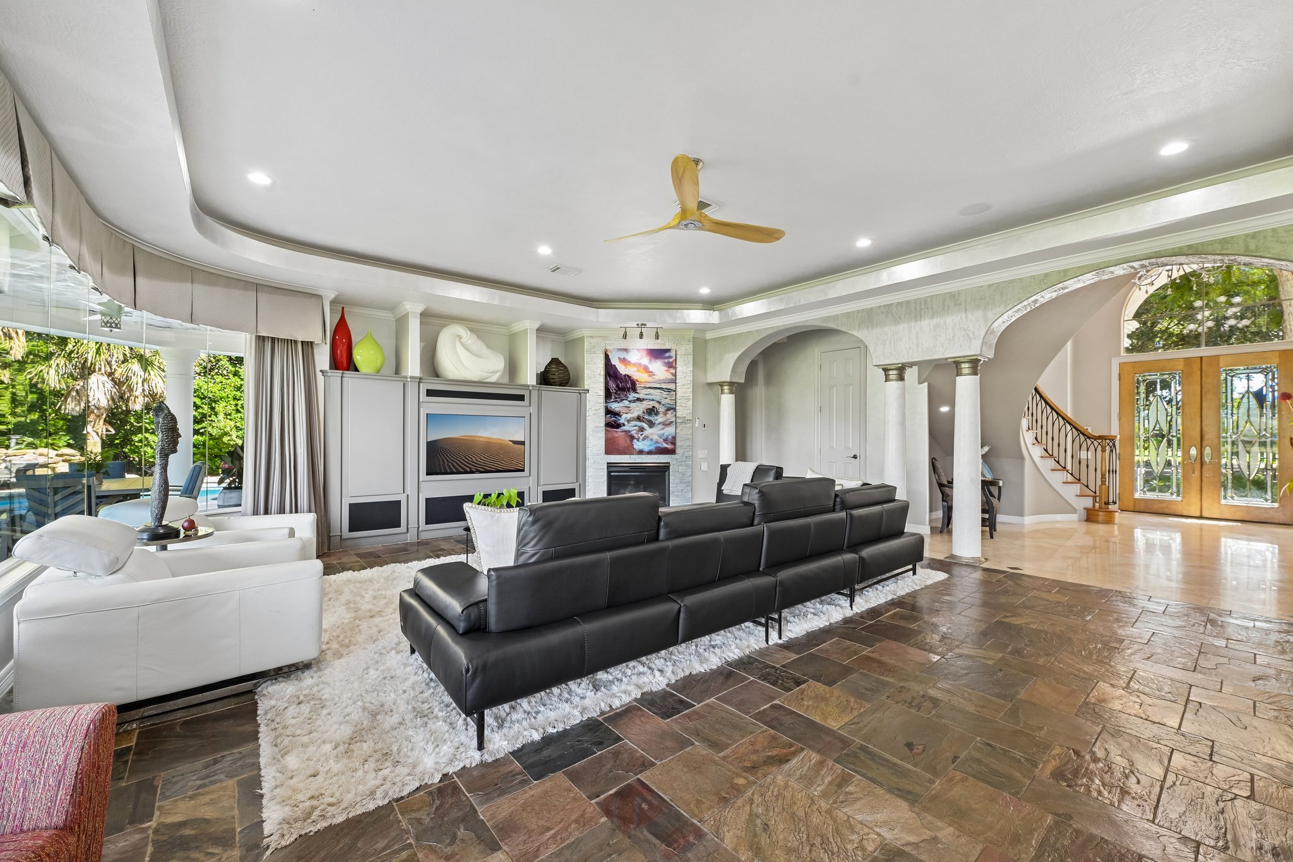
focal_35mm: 14
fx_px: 503
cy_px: 431
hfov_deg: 104.3
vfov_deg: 81.2
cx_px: 646
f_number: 8
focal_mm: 14
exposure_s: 1/6
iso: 400
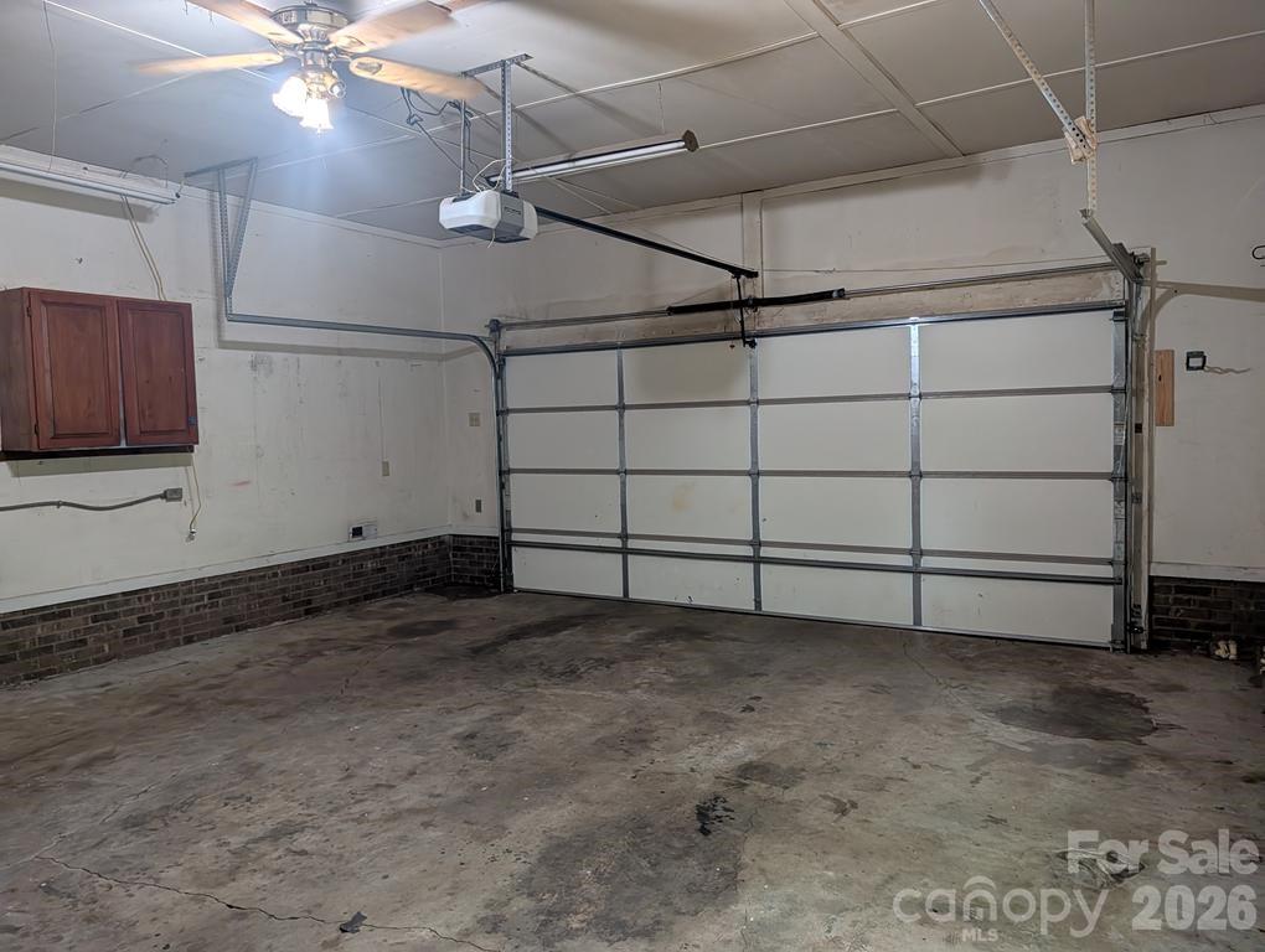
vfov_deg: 56.9
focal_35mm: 24
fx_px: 878
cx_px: 632
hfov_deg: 71.5
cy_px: 476
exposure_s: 1/120
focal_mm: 6.9
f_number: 1.68
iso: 127
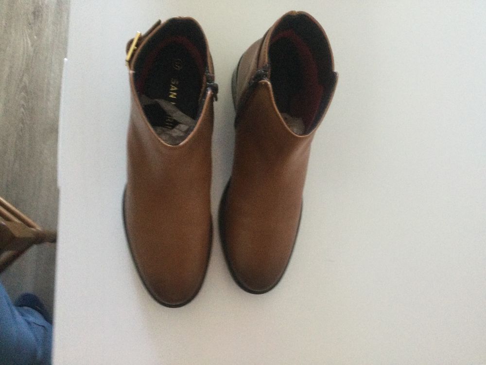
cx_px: 243
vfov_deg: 45.4
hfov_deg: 58.4
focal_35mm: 31
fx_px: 435
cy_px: 182
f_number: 2.4
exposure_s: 1/33
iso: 250
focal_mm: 3.3
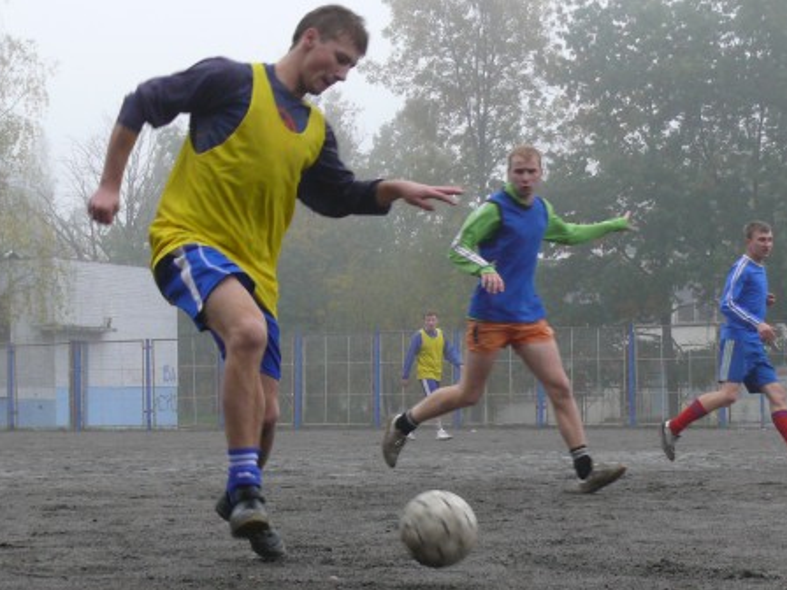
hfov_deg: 24.4
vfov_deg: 18.4
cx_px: 309
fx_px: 1819
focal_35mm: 80
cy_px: 379
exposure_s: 1/200
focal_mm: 9.8
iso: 200
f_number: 3.2
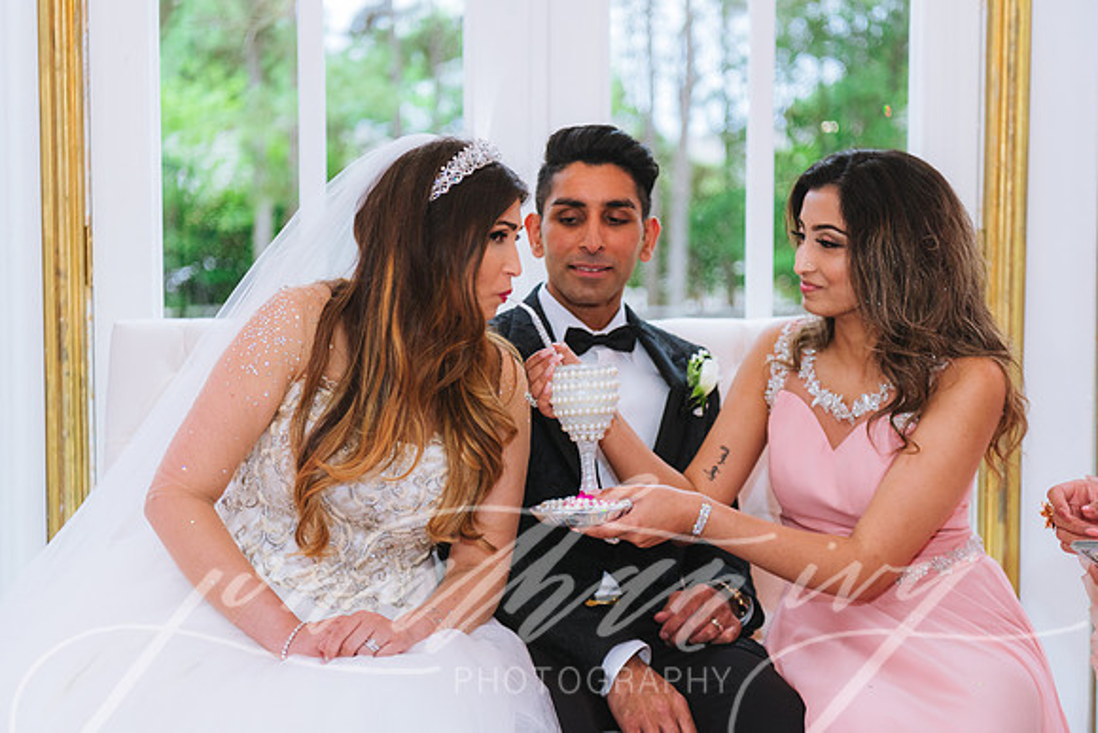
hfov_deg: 34.5
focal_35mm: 58
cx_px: 549
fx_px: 1769
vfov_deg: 23.4
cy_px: 366
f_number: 2.8
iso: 800
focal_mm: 58
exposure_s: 1/125
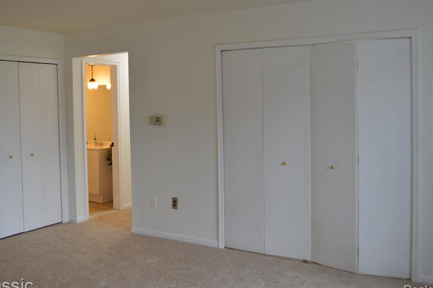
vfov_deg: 34.0
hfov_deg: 49.4
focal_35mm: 39
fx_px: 468
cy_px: 111
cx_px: 178
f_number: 4
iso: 400
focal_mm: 20
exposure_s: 1/60
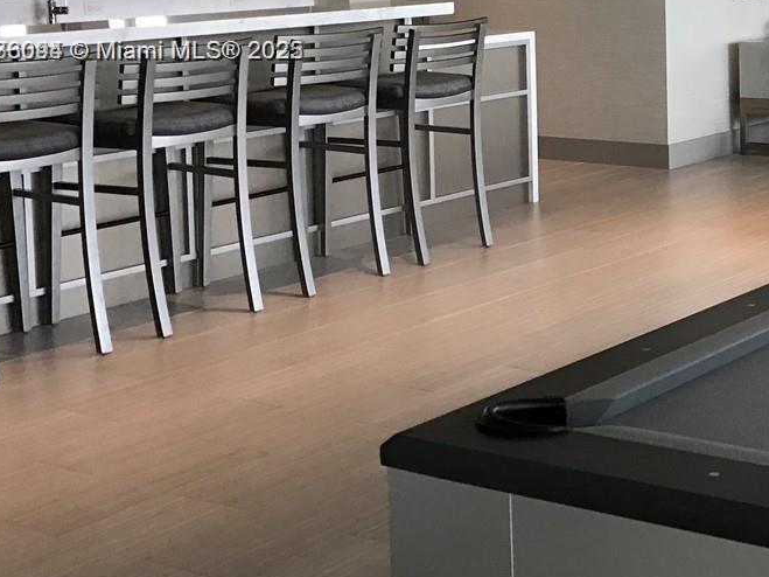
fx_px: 1510
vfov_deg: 21.1
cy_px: 53
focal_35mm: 68
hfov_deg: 26.2
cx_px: 864
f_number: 1.8
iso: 25
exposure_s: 1/40
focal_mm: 3.99
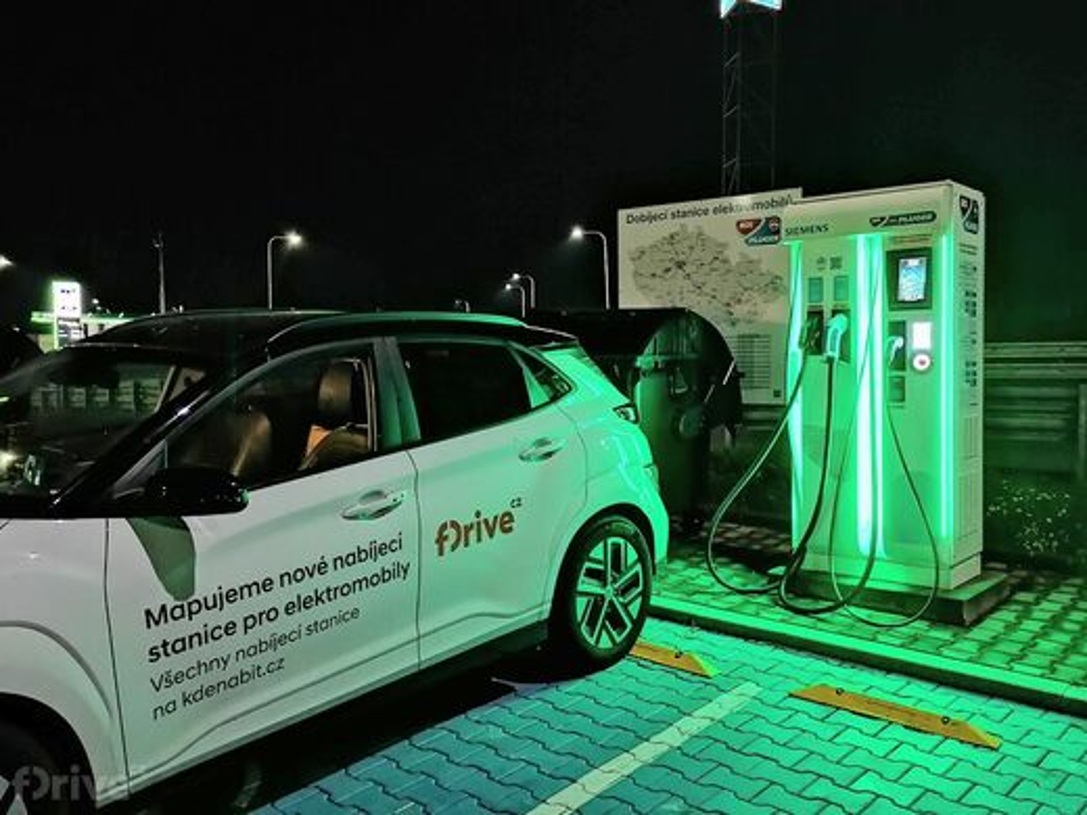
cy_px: 408
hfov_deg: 55.4
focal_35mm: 33
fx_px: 1036
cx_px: 544
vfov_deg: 42.9
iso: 800
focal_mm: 5.3
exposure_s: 1/3.33
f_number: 1.8
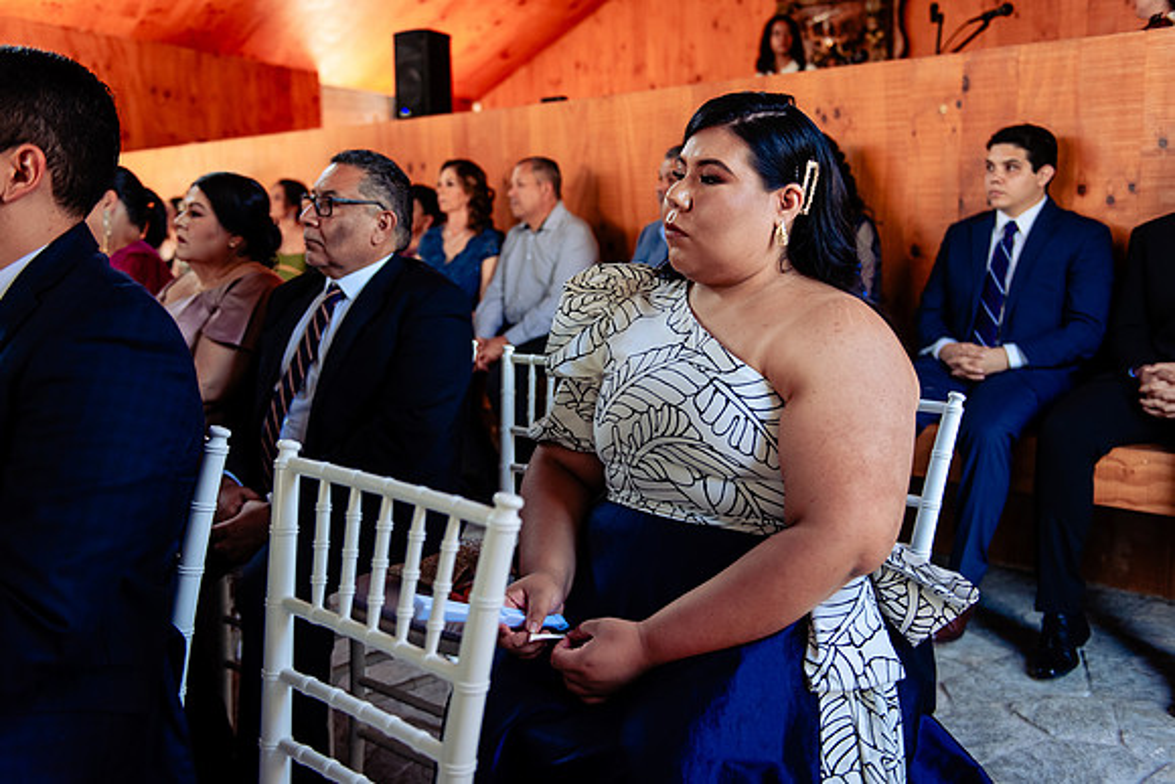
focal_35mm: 36
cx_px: 588
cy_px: 392
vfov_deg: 37.3
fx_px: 1161
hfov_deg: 53.7
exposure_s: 1/250
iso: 800
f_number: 3.2
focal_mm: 35
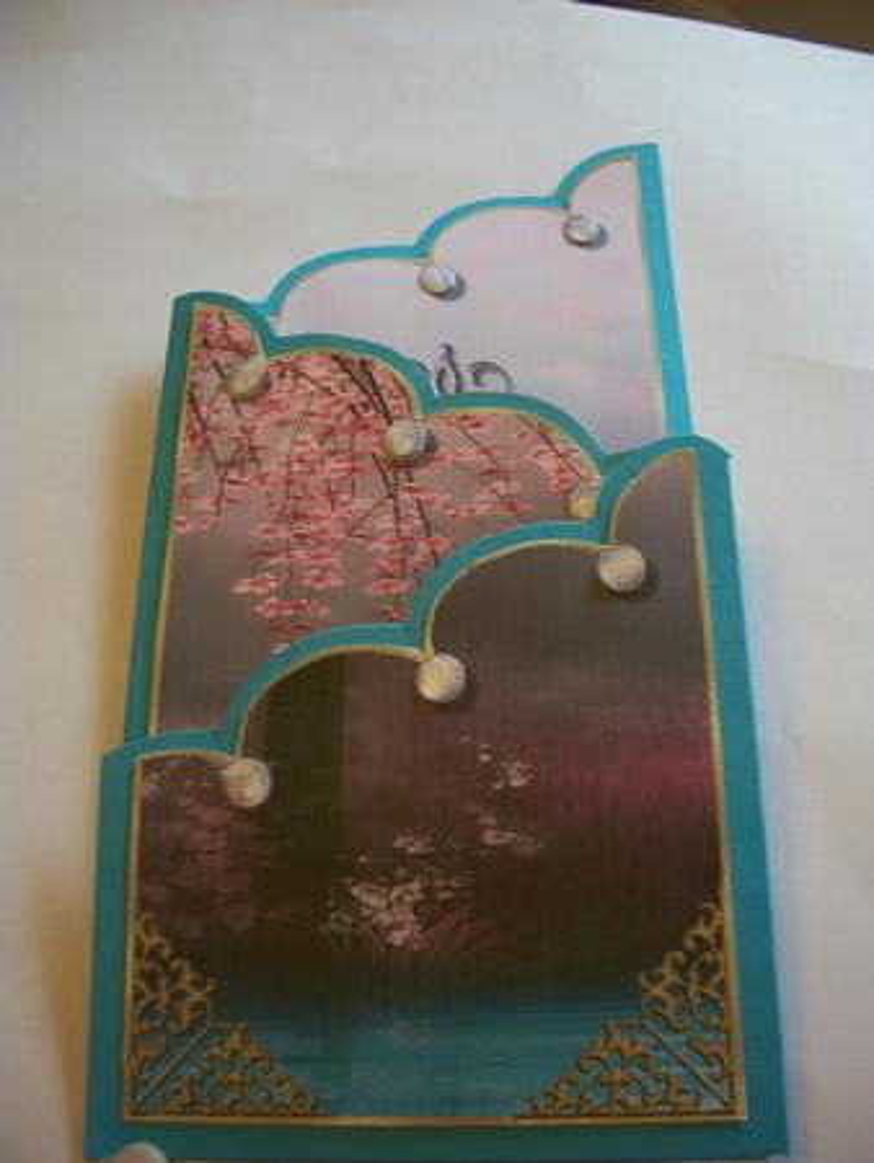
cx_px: 437
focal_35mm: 35
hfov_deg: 40.7
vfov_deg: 52.6
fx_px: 1177
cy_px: 582
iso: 80
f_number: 3.1
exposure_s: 1/125
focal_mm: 6.3
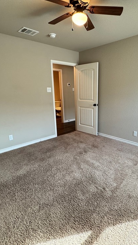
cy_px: 121
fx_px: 137
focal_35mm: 21
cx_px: 86
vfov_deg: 83.9
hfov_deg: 53.0
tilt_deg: -13.6
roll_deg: +0.4
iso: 320
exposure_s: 1/93
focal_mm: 2.22
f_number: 2.2
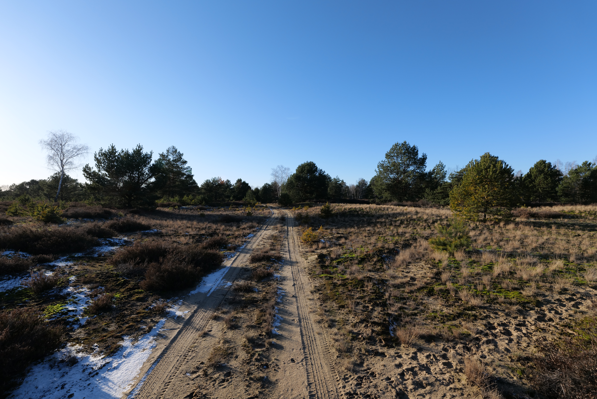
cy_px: 200
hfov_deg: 104.2
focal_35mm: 14
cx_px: 298
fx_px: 232
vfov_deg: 81.2
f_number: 8
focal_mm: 14
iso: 400
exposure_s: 1/500
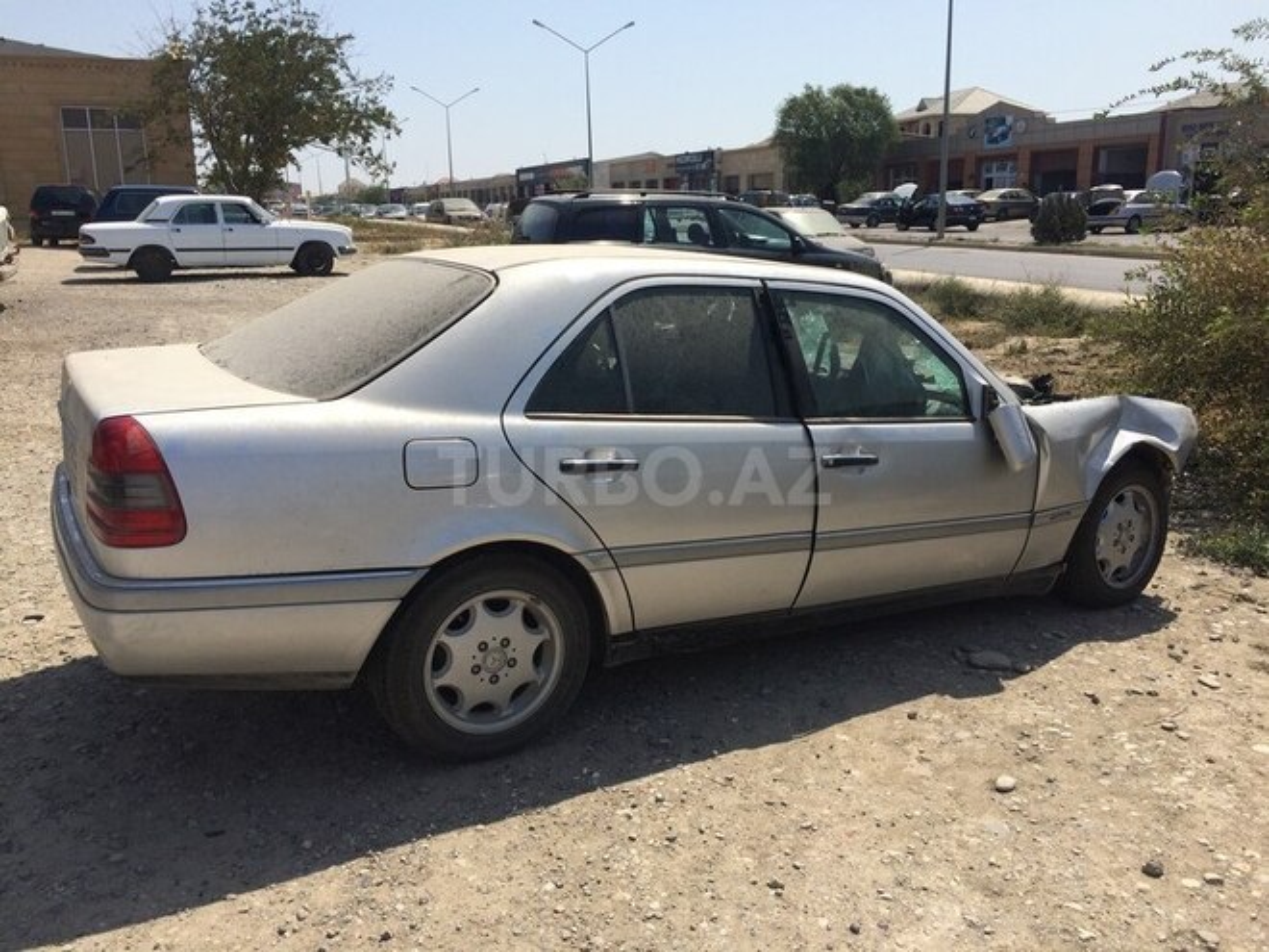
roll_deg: +1.5
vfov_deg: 48.2
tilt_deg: -12.1
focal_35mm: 29
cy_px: 476
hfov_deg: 61.7
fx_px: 1063
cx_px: 634
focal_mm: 4.15
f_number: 2.2
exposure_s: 1/3165
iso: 32
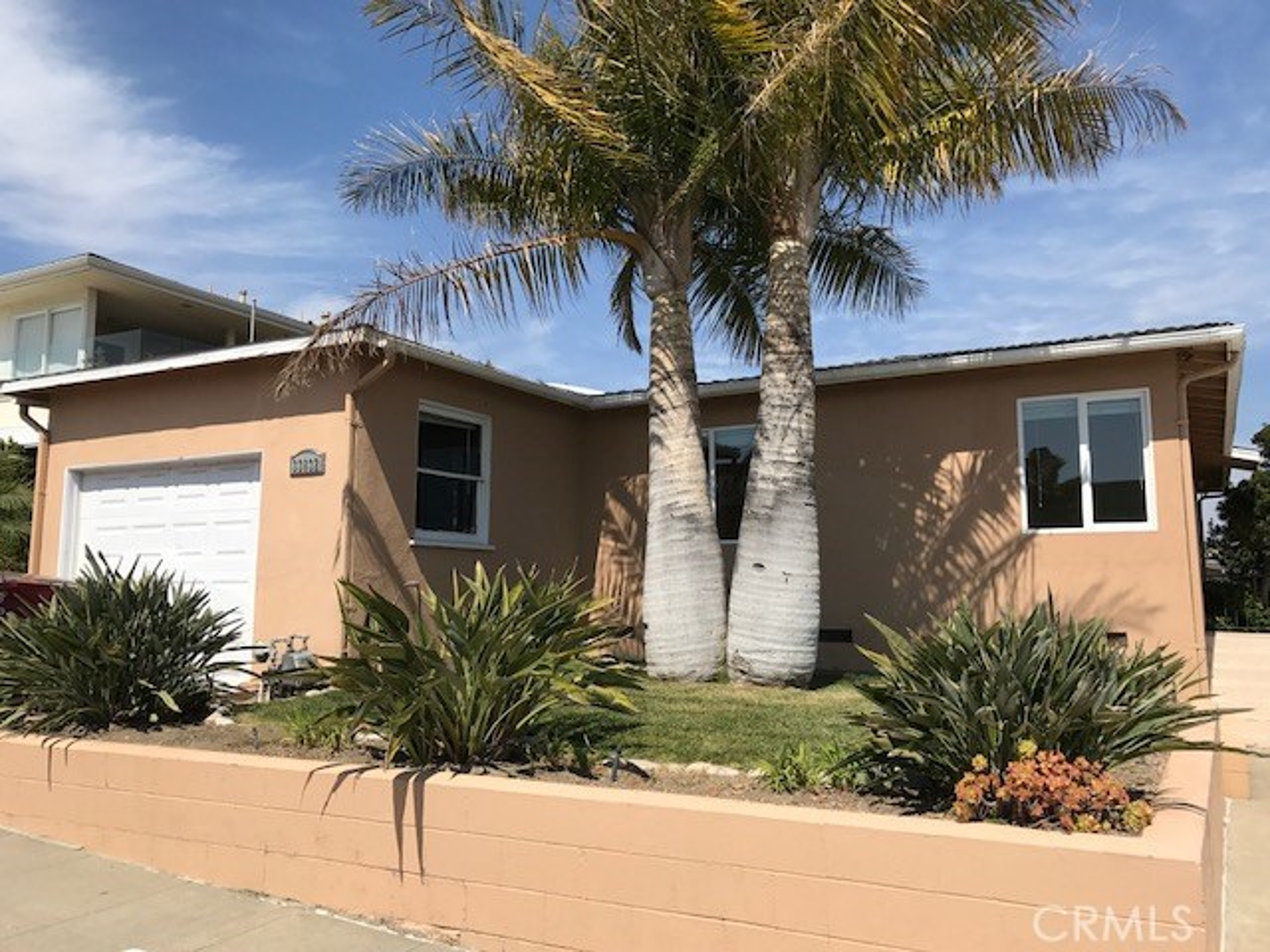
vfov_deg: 49.7
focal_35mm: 28
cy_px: 476
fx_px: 1027
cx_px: 635
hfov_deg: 63.4
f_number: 1.8
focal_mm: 3.99
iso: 20
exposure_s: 1/2907
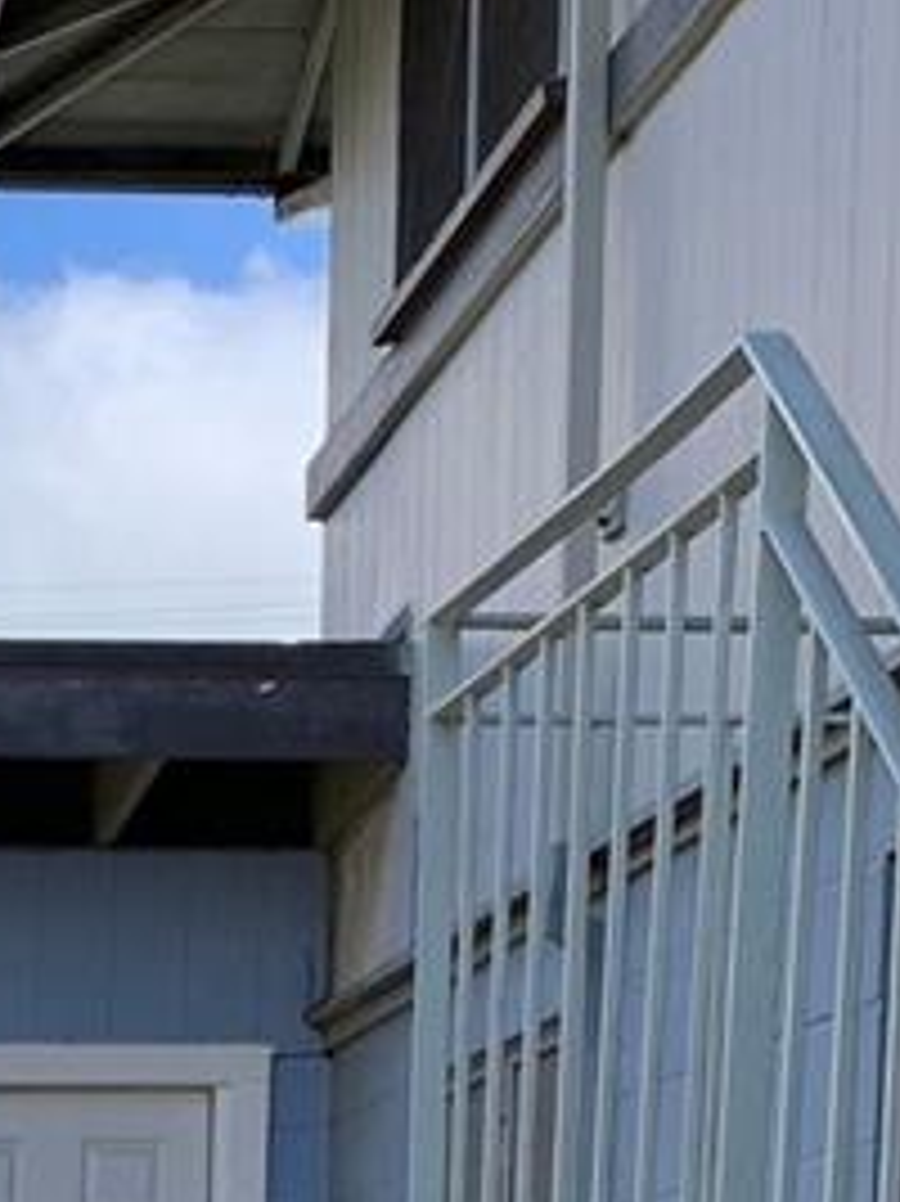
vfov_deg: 15.5
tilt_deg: -4.0
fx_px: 4059
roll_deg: -0.3
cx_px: -558
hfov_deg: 11.9
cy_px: 1828
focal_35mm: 117
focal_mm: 4.25
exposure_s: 1/1220
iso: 25
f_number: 1.8
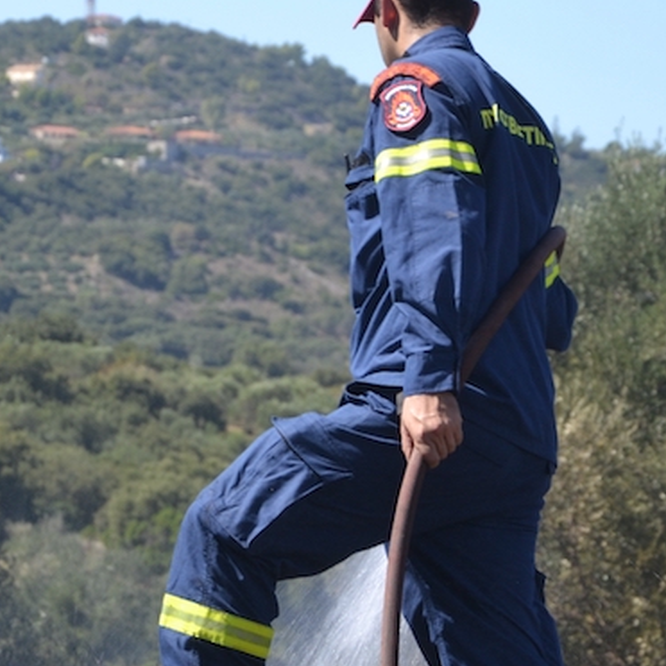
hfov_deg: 6.2
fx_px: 6117
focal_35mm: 281
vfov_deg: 6.2
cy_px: 384
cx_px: 145
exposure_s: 1/160
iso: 100
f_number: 6.3
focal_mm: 80
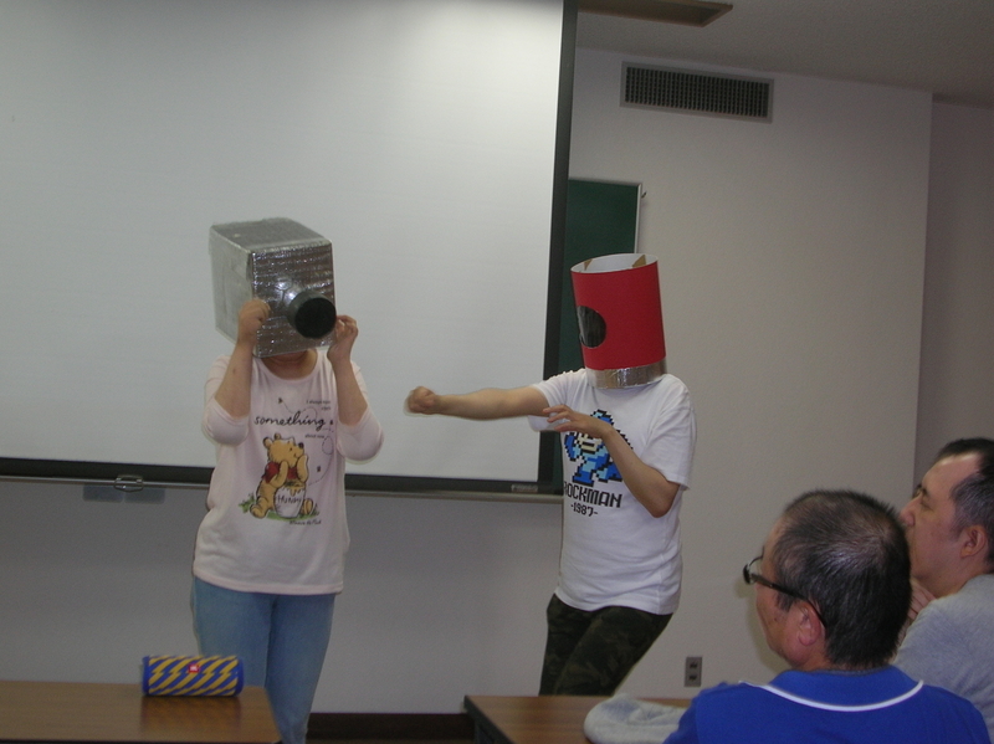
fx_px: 1464
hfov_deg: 37.5
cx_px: 497
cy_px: 372
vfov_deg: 28.5
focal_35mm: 51
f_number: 3.3
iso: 50
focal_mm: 8.5
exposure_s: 1/30
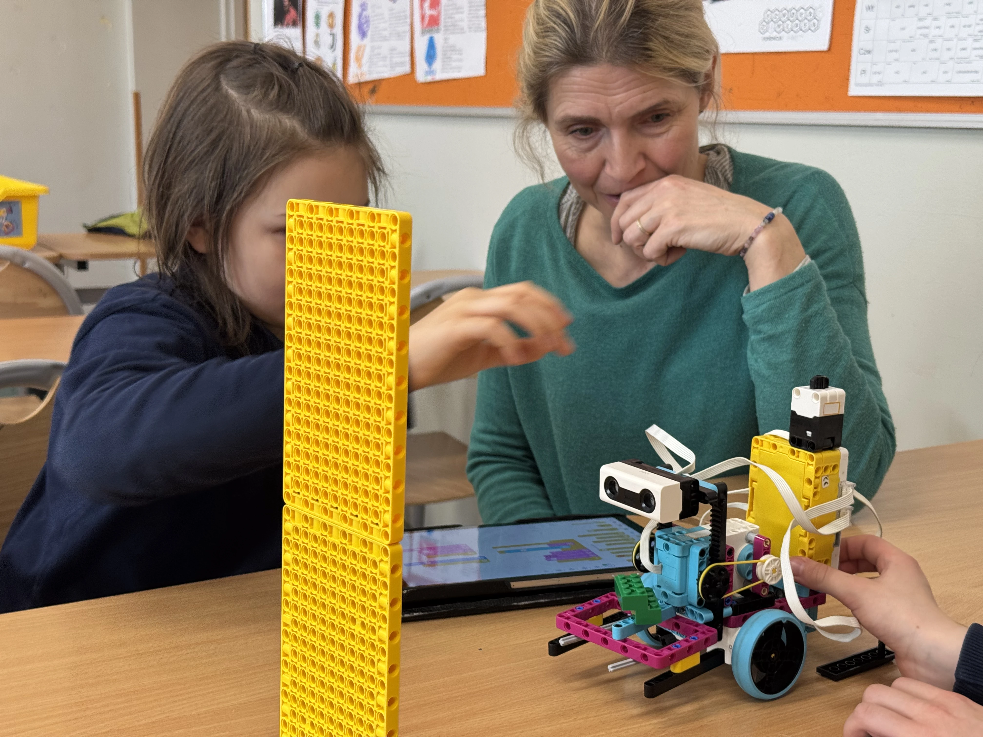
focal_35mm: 48
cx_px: 492
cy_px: 368
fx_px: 1363
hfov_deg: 39.7
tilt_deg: -10.2
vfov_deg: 30.3
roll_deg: -1.5
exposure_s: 1/100
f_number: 1.78
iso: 80
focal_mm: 6.76
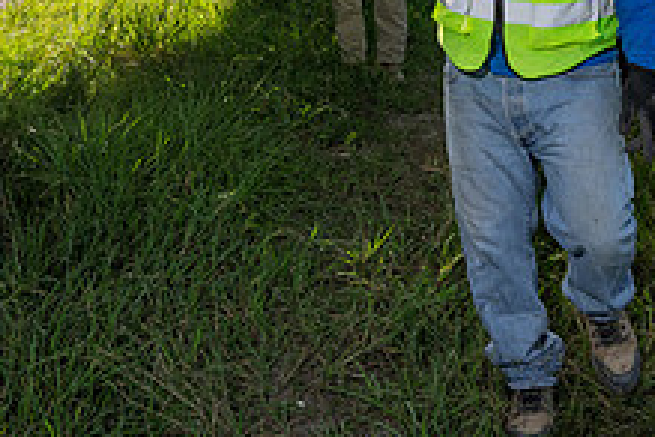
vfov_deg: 17.9
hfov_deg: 27.1
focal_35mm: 74
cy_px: -16
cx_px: 458
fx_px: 1346
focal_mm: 28
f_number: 11
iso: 200
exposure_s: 1/200
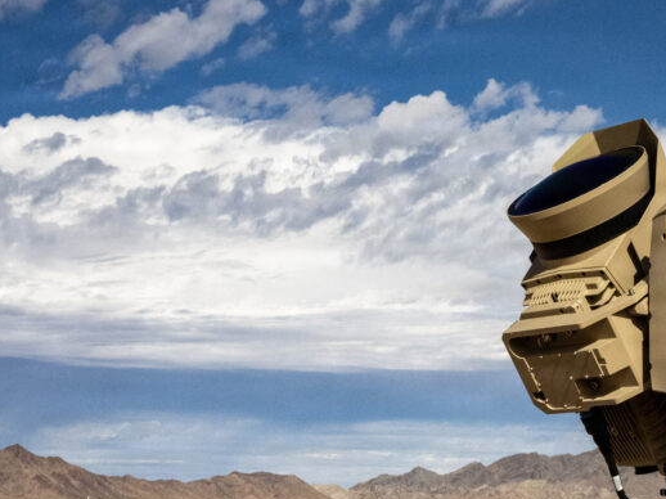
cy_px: 254
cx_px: 512
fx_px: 1500
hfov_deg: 24.7
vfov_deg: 18.9
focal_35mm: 78
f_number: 16
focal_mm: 41
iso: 4000
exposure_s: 1/8000
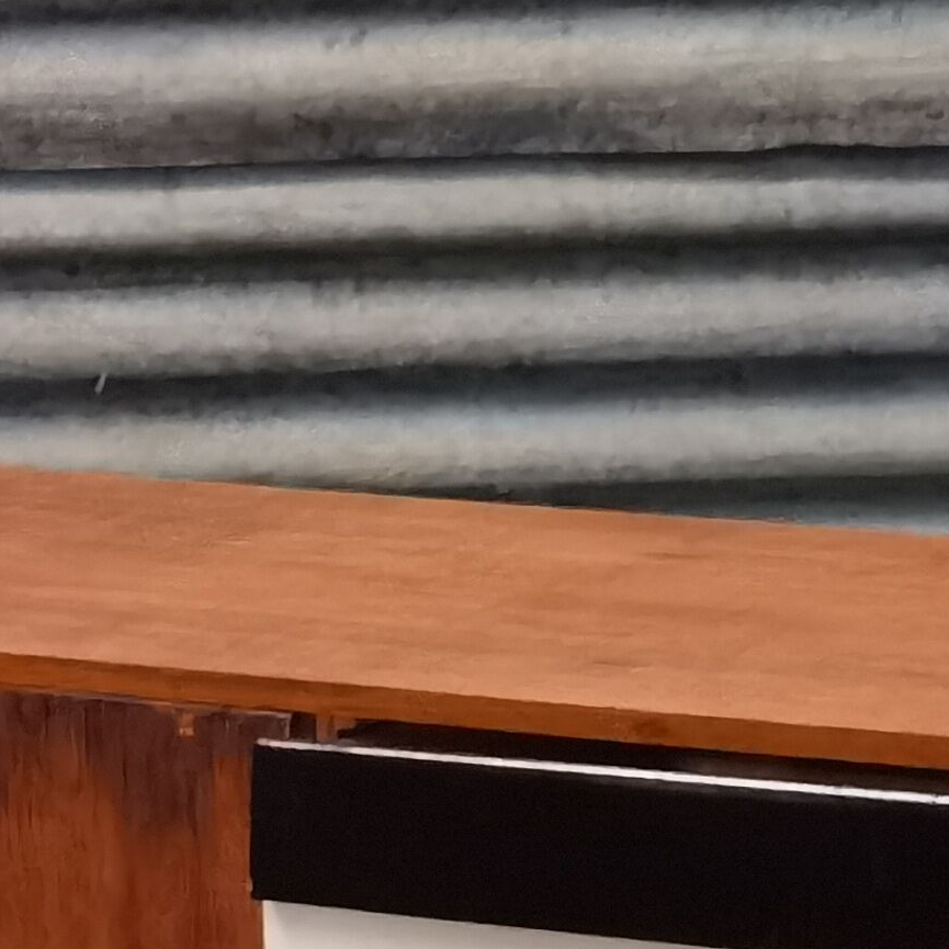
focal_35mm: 201
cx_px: 279
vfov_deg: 8.5
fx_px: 6234
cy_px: 1420
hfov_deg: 8.7
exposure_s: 1/33.3
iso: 640
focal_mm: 6.71
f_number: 1.9
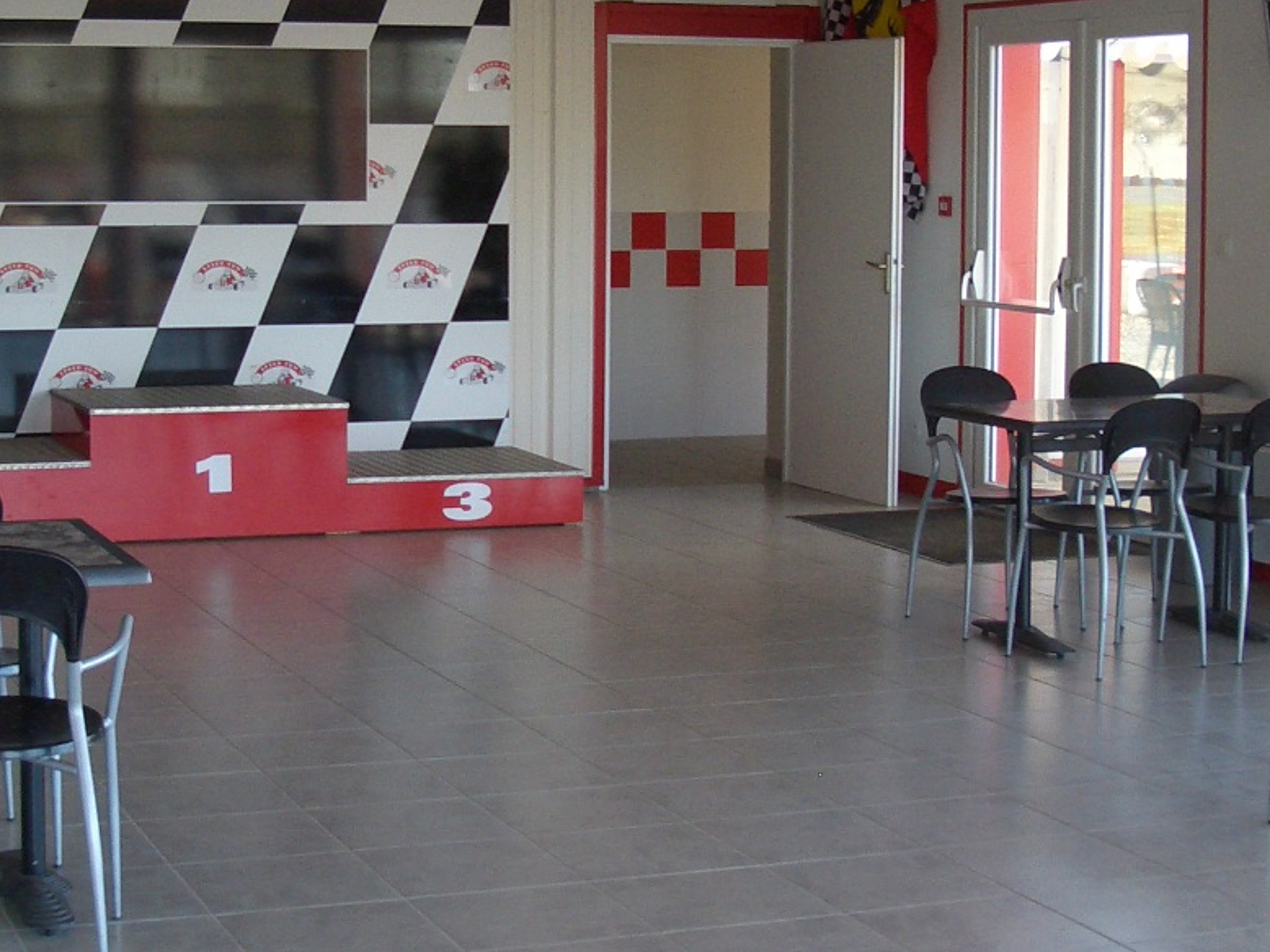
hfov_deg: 27.0
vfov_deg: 20.4
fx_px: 2641
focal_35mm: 72
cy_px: 351
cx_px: 627
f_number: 2.6
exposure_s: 1/60
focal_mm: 5.8
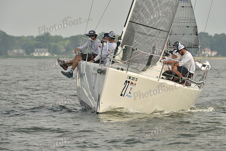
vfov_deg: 3.4
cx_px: 113
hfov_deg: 5.2
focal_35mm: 400
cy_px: 76
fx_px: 2512
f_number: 11
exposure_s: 1/800
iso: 400
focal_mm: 400
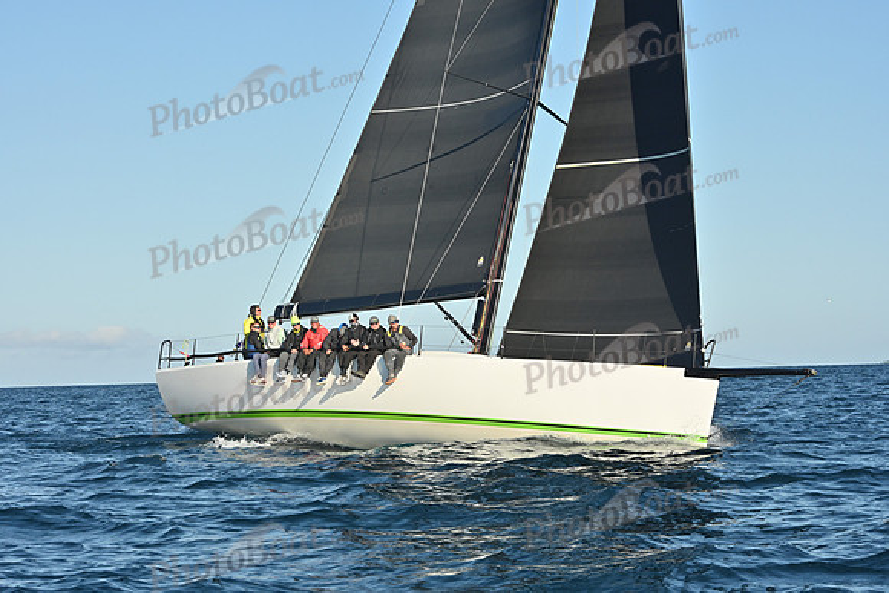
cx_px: 444
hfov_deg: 21.5
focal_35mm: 95
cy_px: 296
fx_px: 2346
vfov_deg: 14.4
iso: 800
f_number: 13
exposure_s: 1/1250
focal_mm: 95
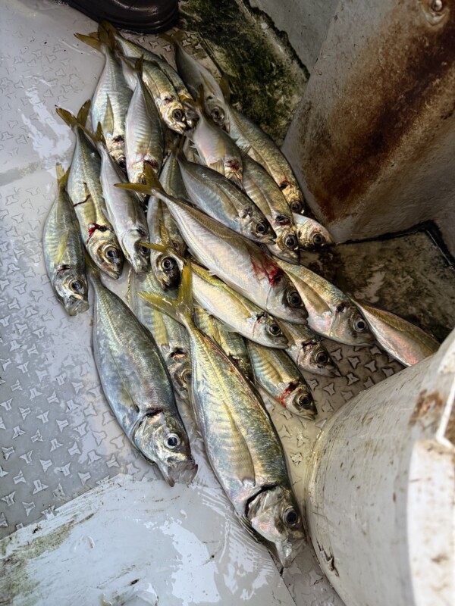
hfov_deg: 56.8
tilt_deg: -72.0
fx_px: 421
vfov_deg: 71.6
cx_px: 228
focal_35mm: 24
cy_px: 303
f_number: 1.78
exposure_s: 1/60
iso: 320
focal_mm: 6.76
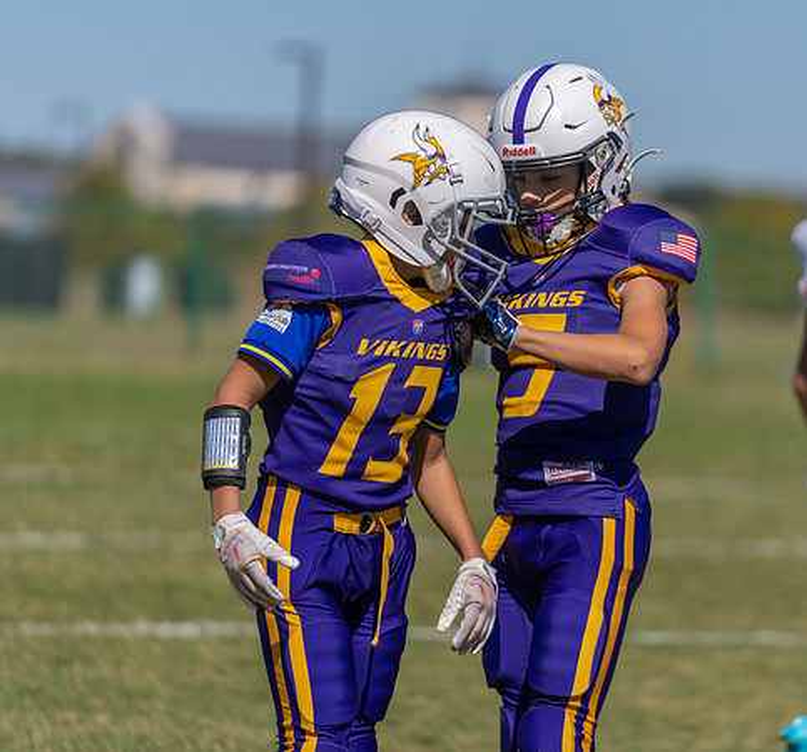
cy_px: 358
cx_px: 563
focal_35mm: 268
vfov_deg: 6.3
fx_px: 6833
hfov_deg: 6.8
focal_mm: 200
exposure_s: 1/2500
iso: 100
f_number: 2.8
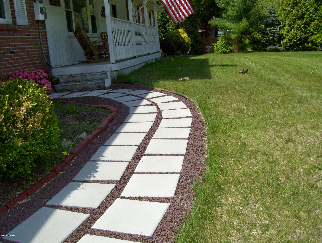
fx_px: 335
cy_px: 122
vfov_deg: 39.7
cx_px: 161
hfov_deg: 51.3
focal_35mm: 36
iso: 80
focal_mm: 6
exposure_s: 1/640
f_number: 4.8
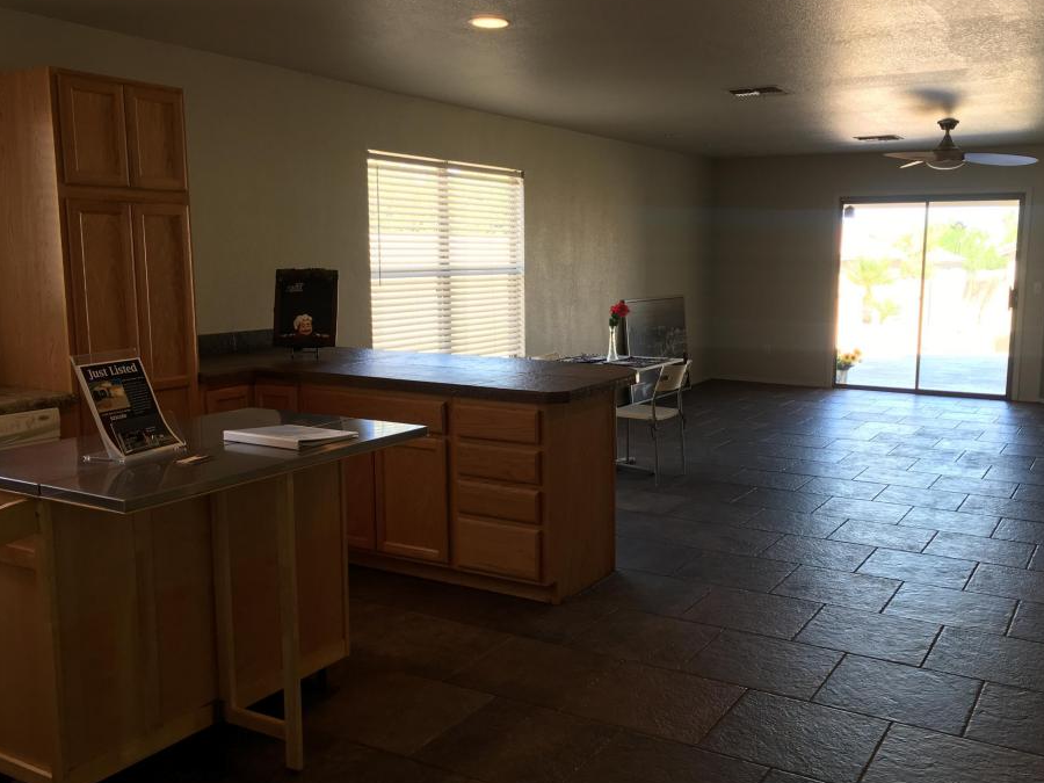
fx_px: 995
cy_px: 409
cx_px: 590
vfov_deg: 42.9
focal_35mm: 33
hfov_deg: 55.2
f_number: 2.2
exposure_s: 1/40
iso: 25
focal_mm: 4.15
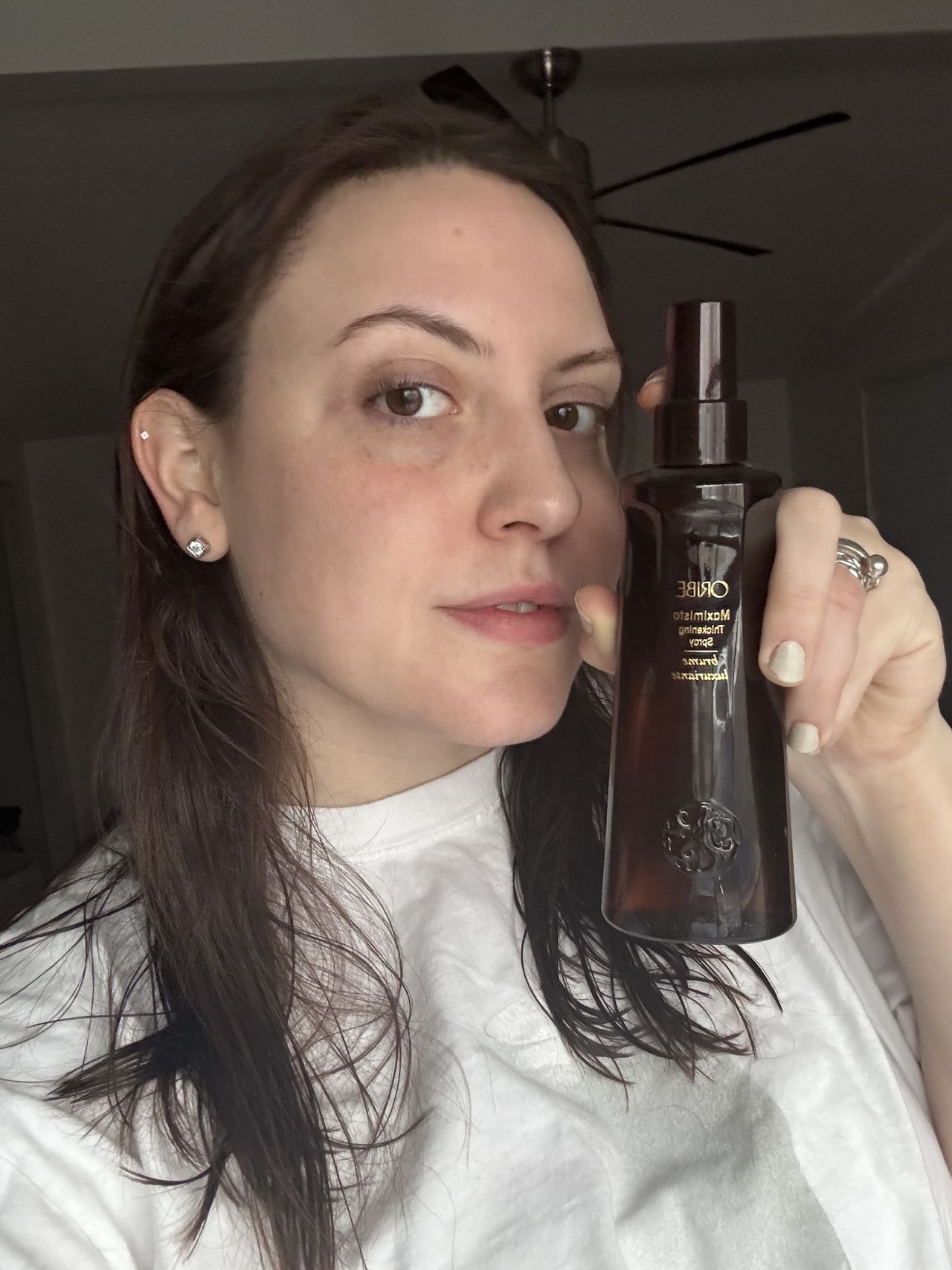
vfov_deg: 60.0
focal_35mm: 30
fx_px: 1100
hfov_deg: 46.8
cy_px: 635
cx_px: 476
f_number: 1.9
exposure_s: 1/60
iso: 320
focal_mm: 2.69
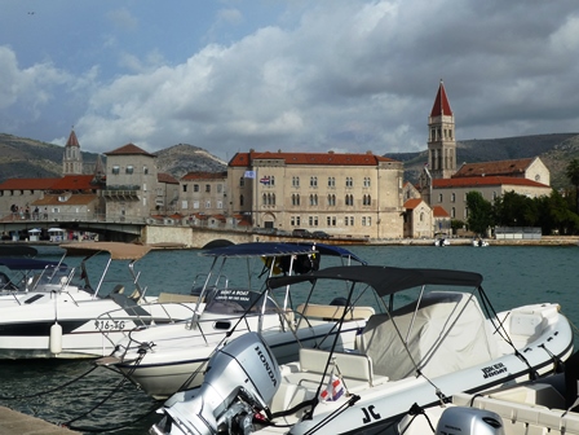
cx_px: 290
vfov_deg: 30.9
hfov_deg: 40.4
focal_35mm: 47
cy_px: 218
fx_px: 786
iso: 80
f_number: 4.5
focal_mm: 8.4
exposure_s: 1/1000
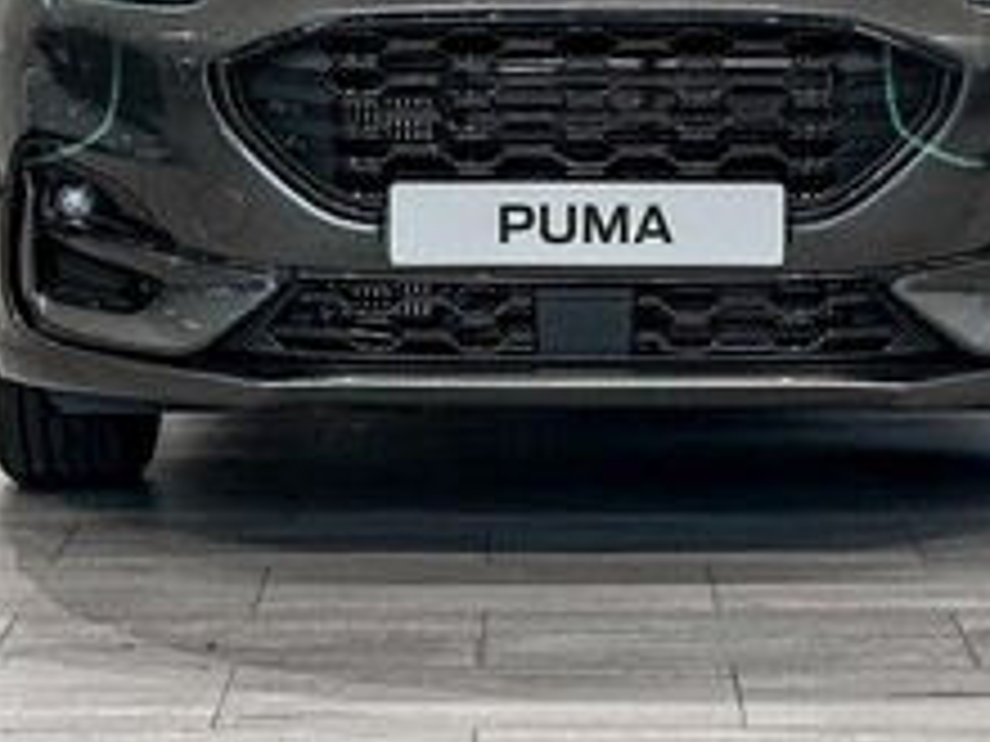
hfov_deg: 16.4
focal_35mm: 120
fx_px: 3432
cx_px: 580
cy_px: -88
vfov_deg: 12.1
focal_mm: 6.86
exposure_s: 1/230
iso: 80
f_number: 1.8
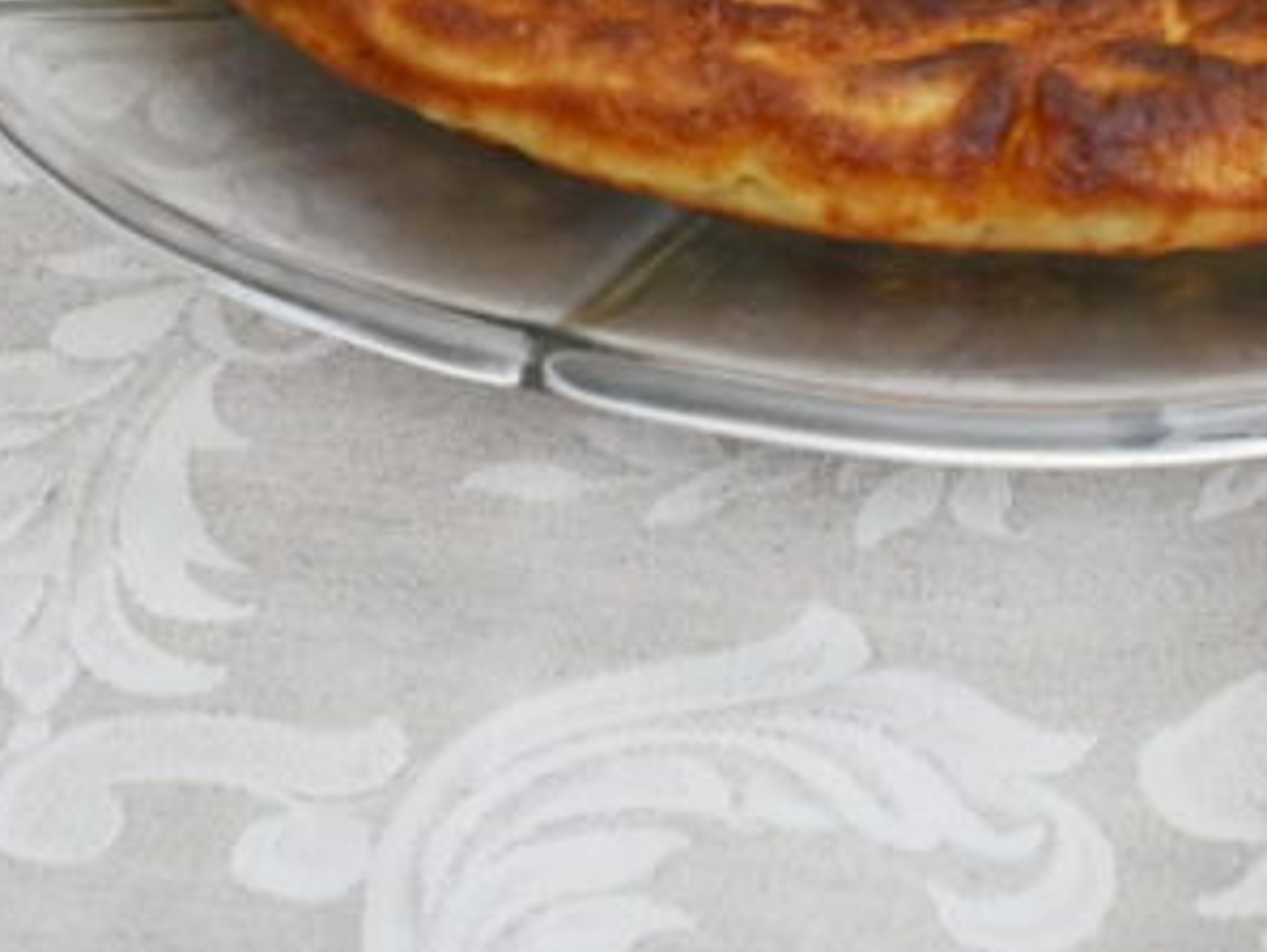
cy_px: 83
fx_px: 6301
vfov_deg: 8.6
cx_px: 1097
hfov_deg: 11.4
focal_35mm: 172
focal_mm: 32
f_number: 5.6
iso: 3200
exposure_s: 1/25
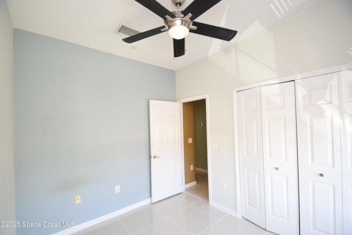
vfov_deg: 77.3
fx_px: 147
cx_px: 176
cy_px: 118
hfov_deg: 100.4
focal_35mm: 15
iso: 800
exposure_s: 1/100
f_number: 5
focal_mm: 10
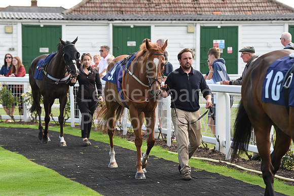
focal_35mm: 145
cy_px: 98
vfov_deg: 9.5
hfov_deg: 14.2
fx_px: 1184
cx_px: 147
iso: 400
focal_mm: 145
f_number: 5.6
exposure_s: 1/640
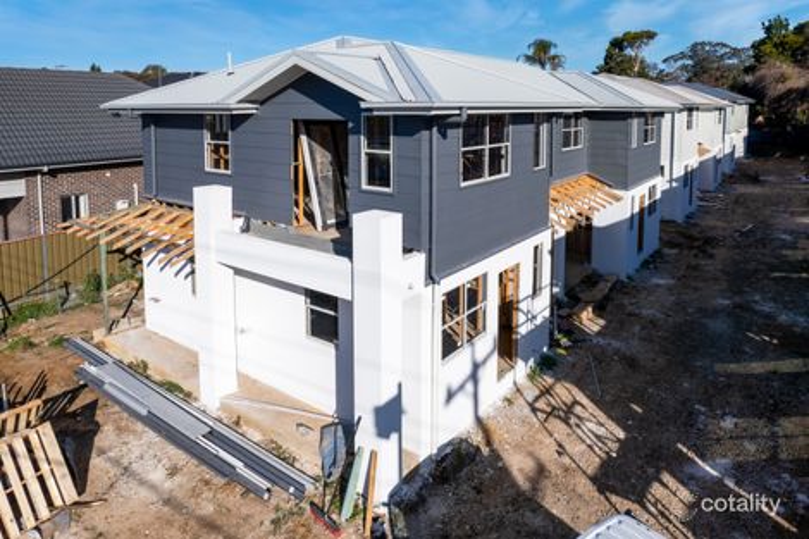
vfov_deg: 57.2
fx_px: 494
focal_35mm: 22
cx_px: 404
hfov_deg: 78.6
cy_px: 270
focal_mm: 8.38
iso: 110
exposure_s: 1/3000
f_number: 2.8
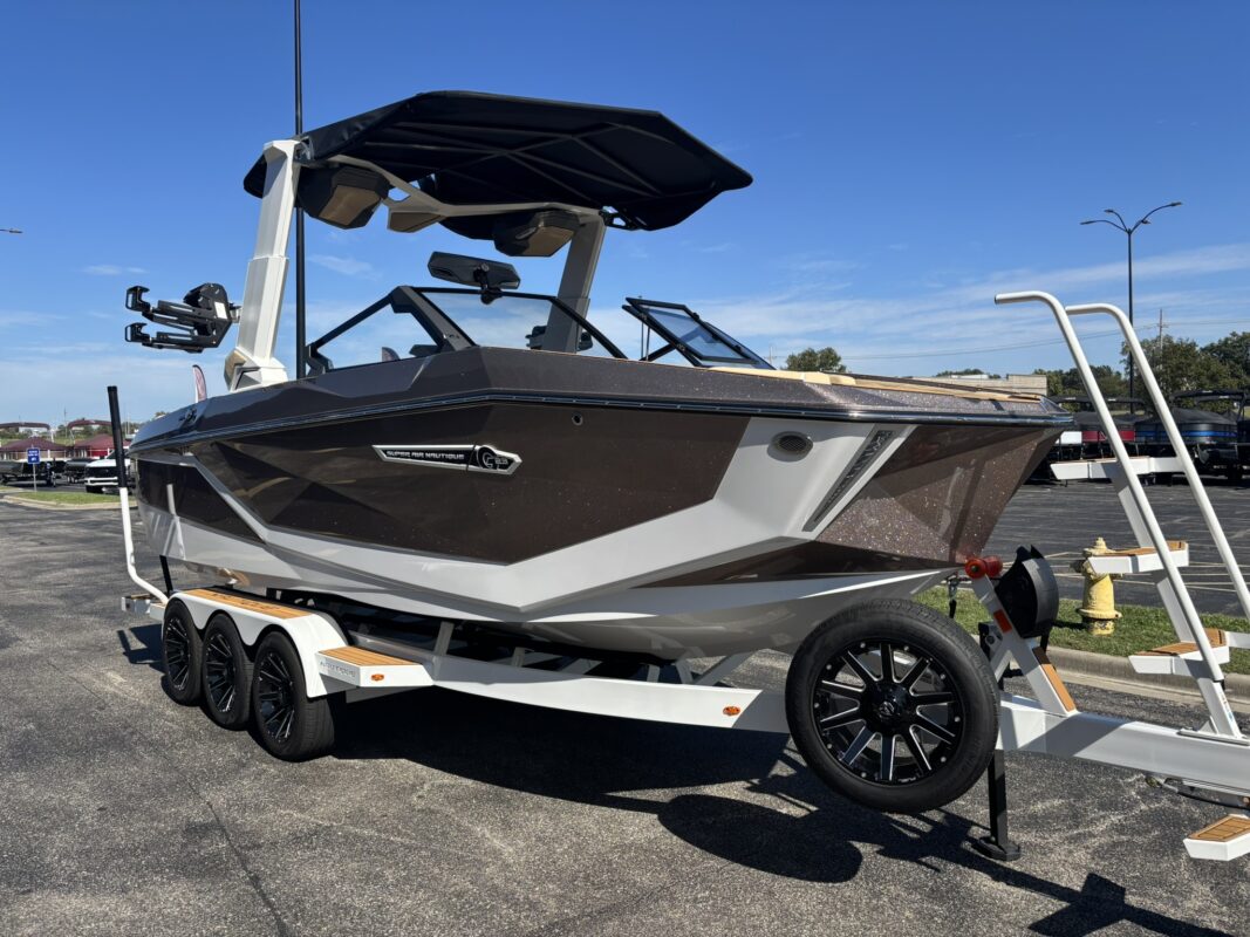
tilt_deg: +2.2
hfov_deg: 67.3
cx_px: 625
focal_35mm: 26
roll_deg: +1.4
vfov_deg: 53.1
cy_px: 468
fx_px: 939
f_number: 1.6
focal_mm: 5.96
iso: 50
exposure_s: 1/3413
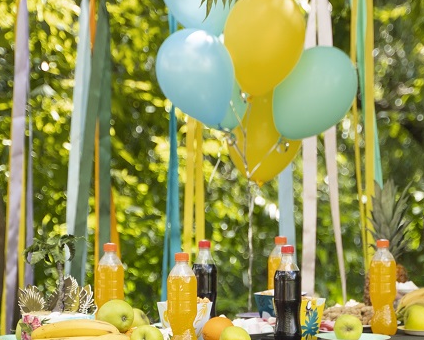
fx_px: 2500
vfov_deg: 7.8
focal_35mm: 199
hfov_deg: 9.7
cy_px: 223
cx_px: 243
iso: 400
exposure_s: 1/500
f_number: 2.8
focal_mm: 60
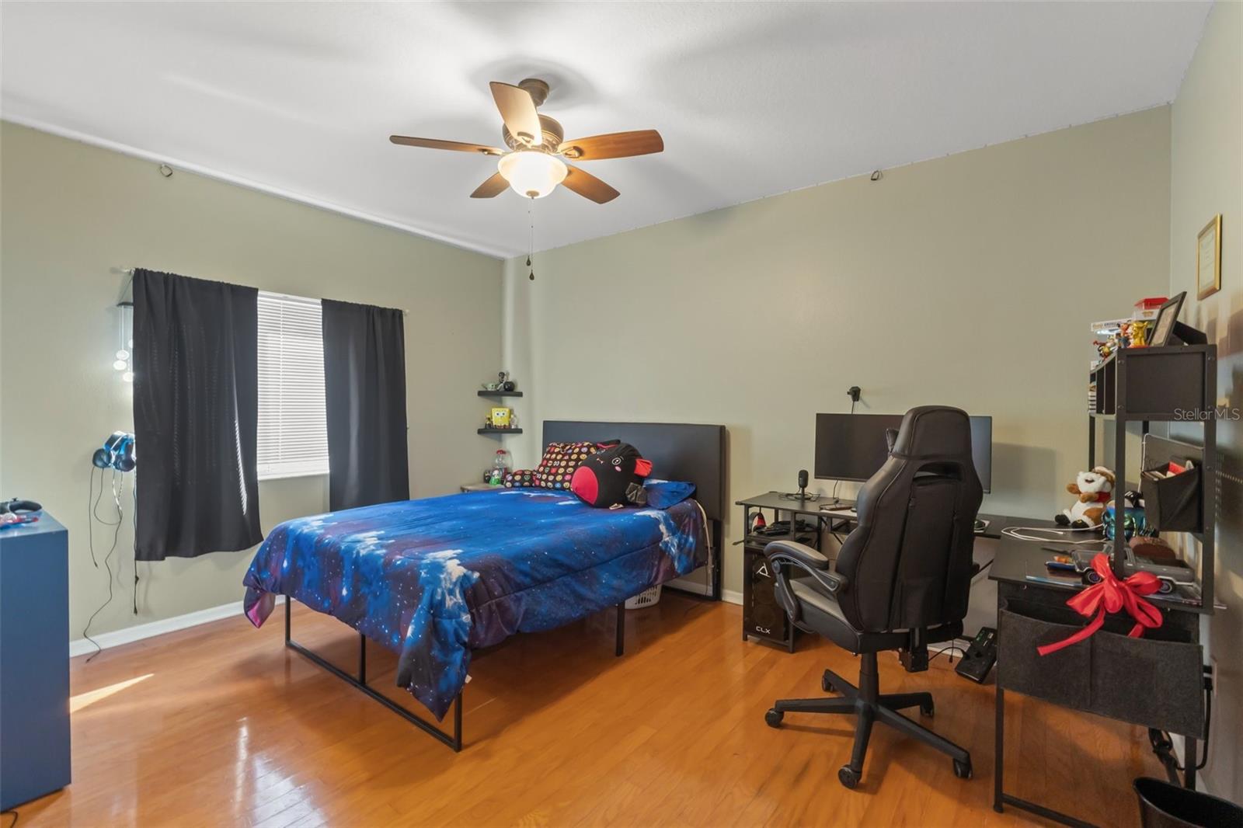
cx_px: 622
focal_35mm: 16
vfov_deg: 72.0
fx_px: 570
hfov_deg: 95.0
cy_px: 414
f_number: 7.1
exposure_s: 1/5
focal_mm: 11
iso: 400
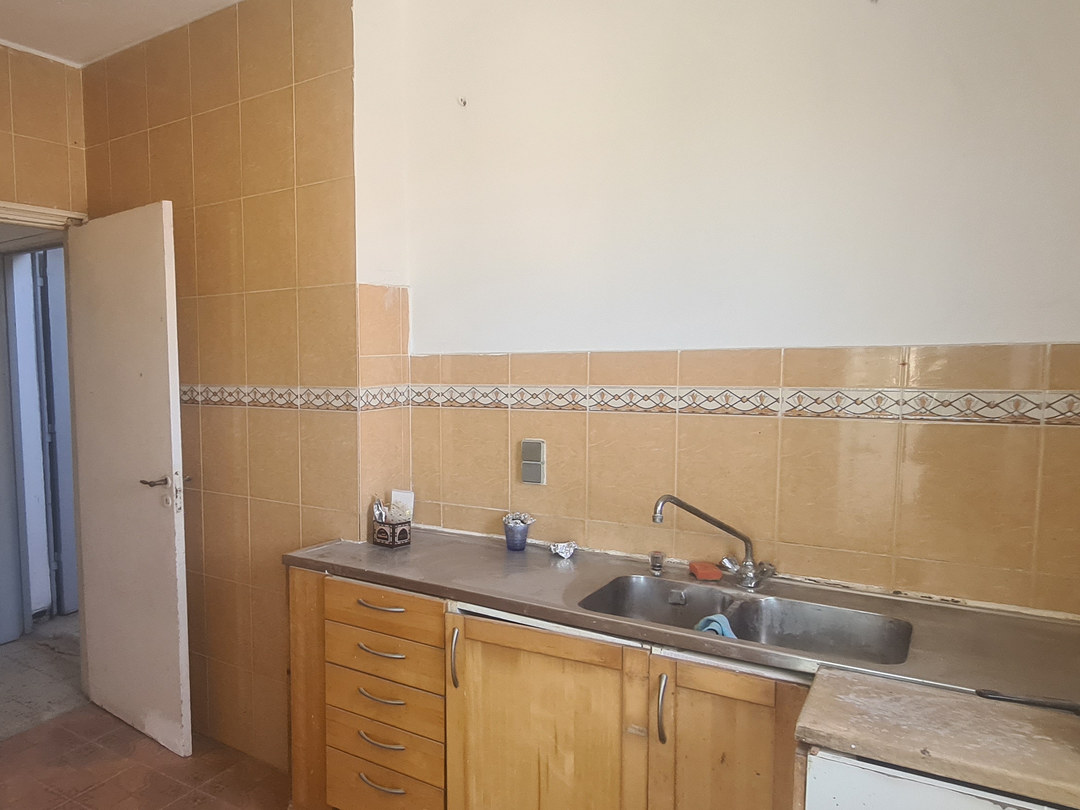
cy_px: 428
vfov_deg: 58.8
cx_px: 310
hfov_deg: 70.4
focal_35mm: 23
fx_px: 718
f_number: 2.2
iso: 160
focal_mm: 2.22
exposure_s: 1/50
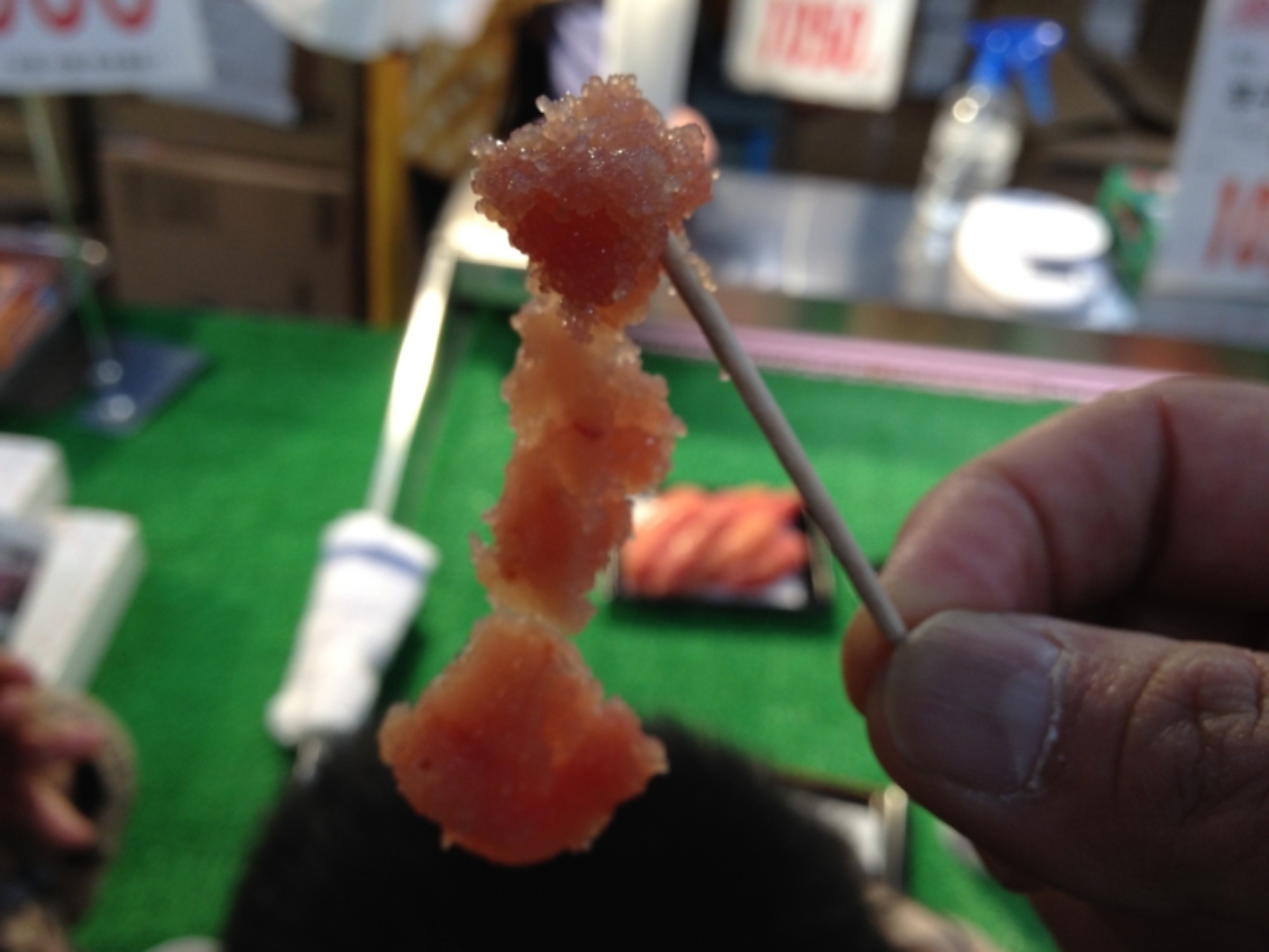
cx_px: 634
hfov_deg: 52.6
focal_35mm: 35
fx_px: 1283
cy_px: 476
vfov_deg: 40.7
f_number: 2.4
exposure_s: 1/60
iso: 80
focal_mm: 4.28
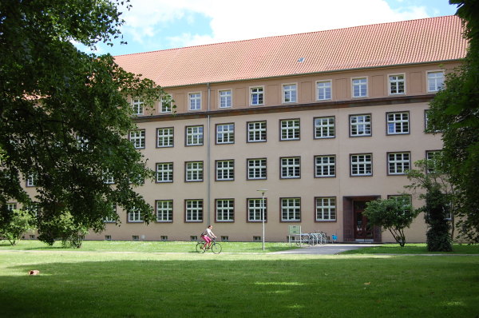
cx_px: 240
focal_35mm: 48
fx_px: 638
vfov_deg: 28.0
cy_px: 159
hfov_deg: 41.2
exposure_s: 1/200
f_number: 7.1
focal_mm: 32
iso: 200
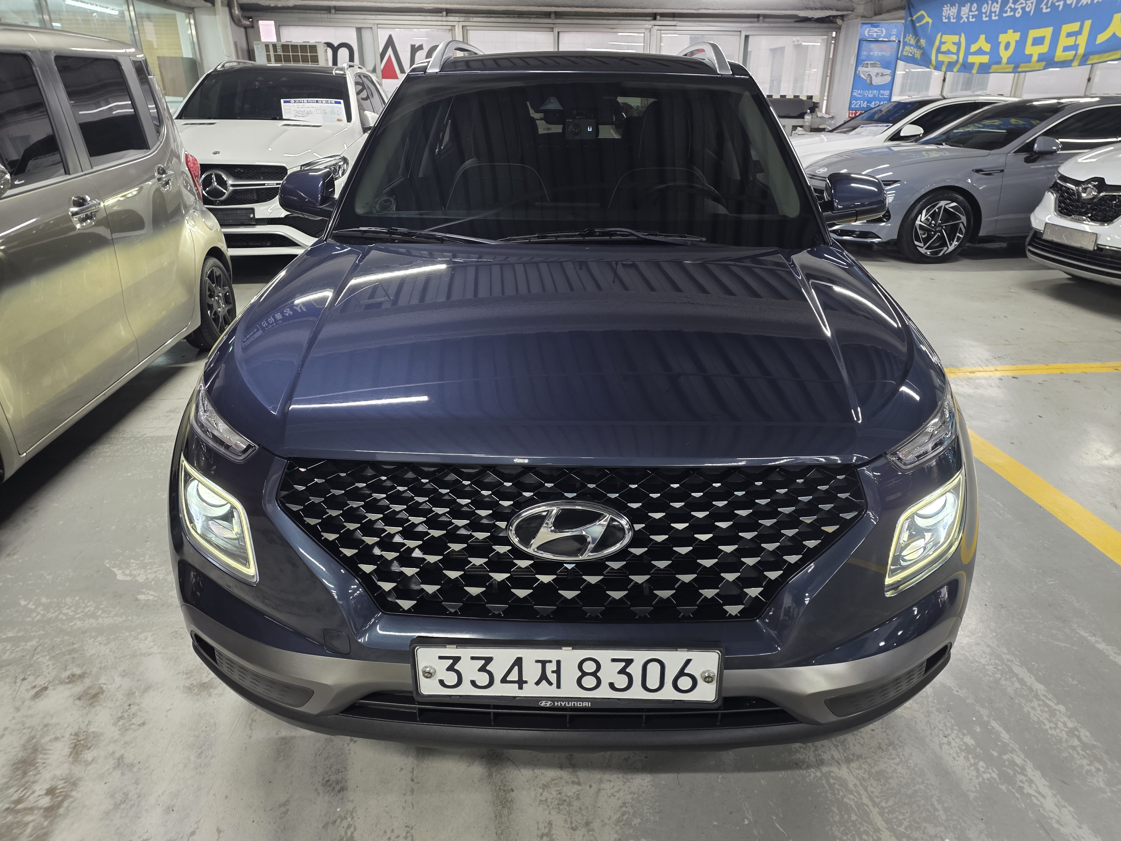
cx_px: 560
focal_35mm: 23
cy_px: 420
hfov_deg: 73.9
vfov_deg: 58.9
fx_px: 745
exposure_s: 1/68
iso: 160
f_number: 1.7
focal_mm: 6.25
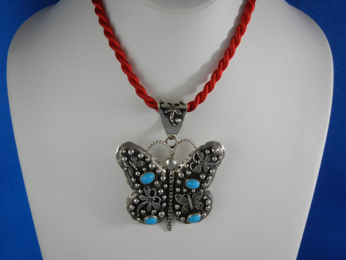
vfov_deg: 32.2
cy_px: 130
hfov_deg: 42.1
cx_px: 173
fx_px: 450
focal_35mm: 45
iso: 172
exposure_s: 1/60
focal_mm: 8.1
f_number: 3.8
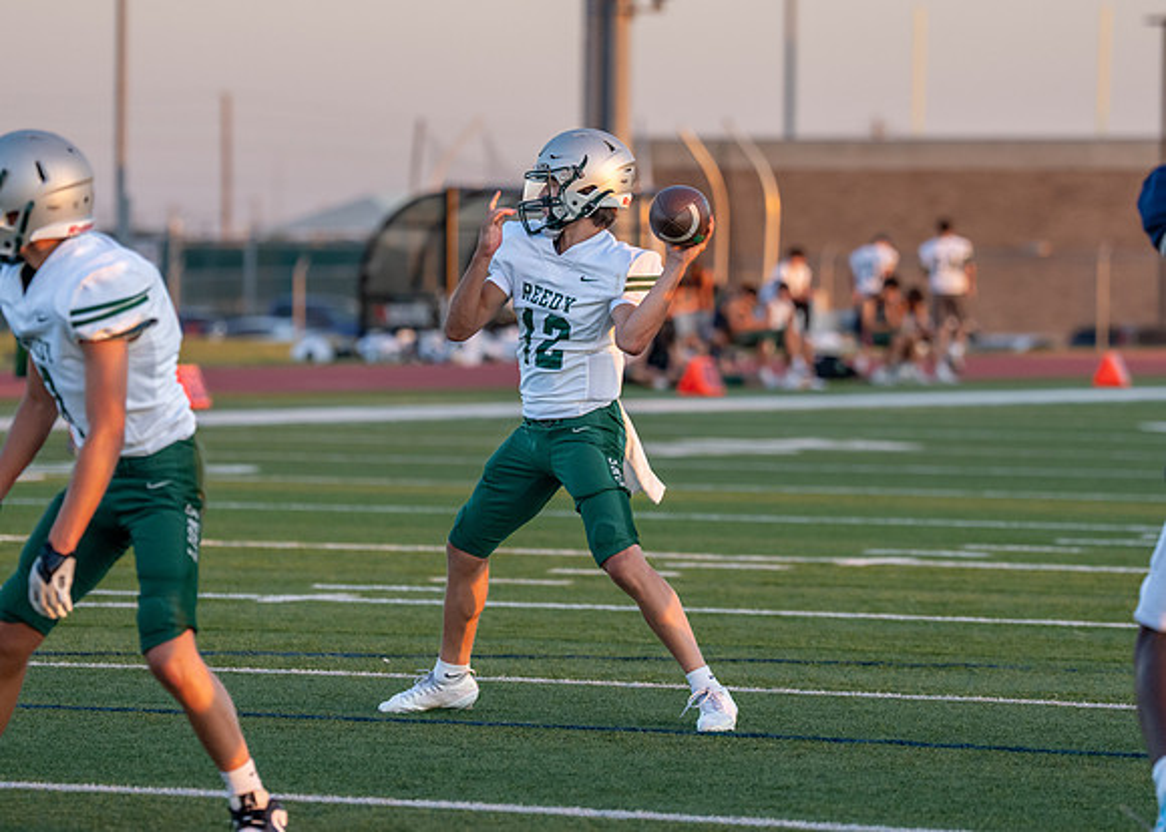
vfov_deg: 6.2
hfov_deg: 8.7
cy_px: 371
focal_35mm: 232
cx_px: 605
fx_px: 7681
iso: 800
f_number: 2.8
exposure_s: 1/1600
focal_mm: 146
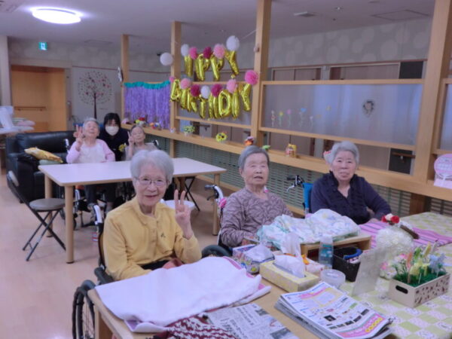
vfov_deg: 45.4
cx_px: 226
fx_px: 405
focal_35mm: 31
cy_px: 170
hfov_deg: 58.4
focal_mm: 5.64
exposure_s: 1/60
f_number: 2.9
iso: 125
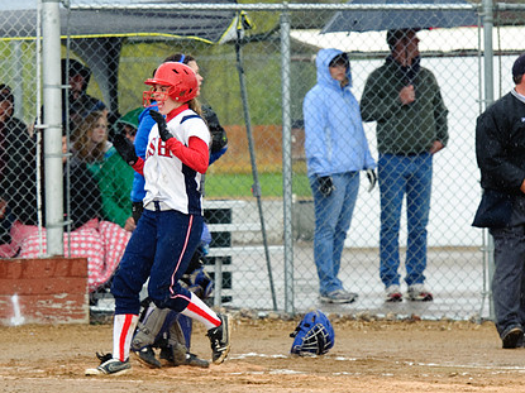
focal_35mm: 215
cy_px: 200
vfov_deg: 6.9
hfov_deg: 9.2
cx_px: 194
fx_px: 3260
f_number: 5.6
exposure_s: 1/500
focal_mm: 160
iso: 400
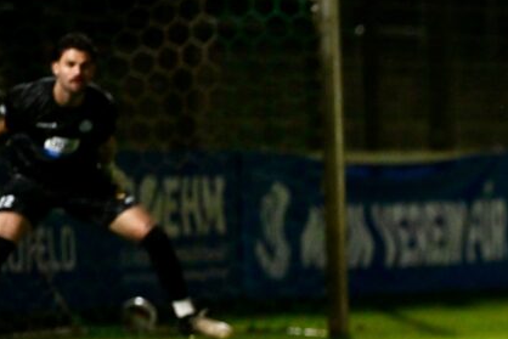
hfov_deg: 4.7
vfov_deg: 3.1
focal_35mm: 441
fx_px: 6225
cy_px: 306
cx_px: 577
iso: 3200
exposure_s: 1/1600
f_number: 2.8
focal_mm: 180
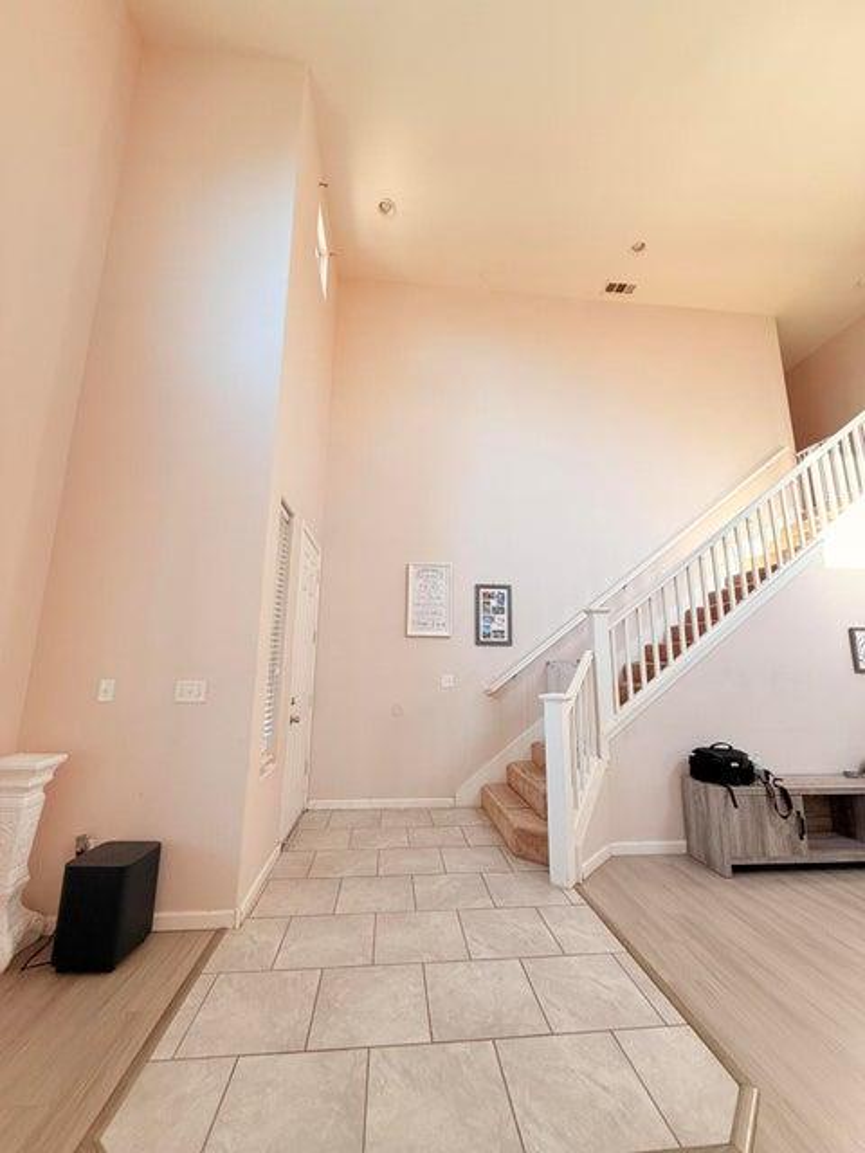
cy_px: 576
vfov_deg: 102.1
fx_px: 466
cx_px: 432
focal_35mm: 14
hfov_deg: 85.7
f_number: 2.2
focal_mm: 2.22
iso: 100
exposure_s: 1/99
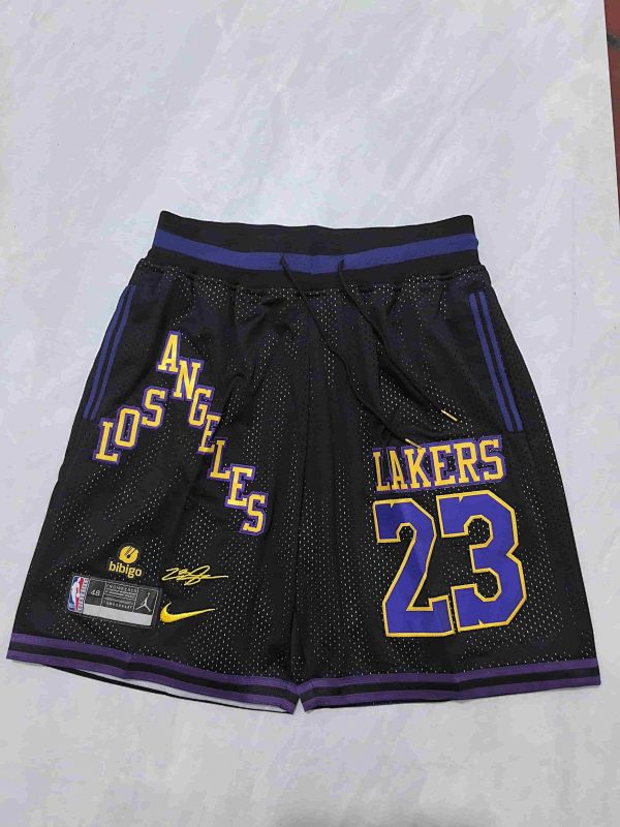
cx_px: 310
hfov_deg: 51.4
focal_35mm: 27
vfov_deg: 65.3
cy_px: 414
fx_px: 645
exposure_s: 1/33.3
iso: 320
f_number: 2
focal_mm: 5.75
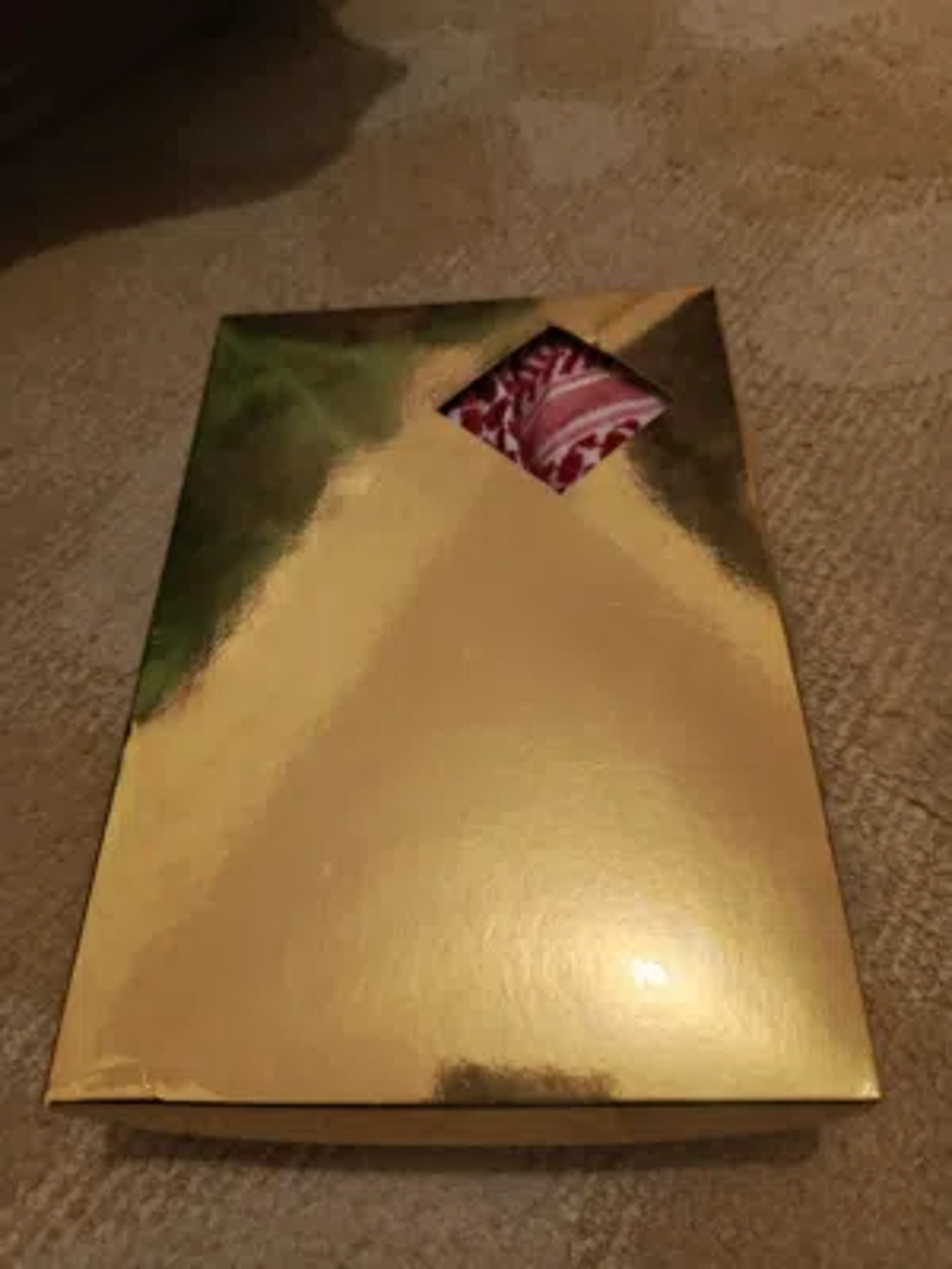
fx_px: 843
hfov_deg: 58.9
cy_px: 634
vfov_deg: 73.9
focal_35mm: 23
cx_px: 476
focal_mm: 5.25
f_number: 1.7
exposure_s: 1/50
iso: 1711
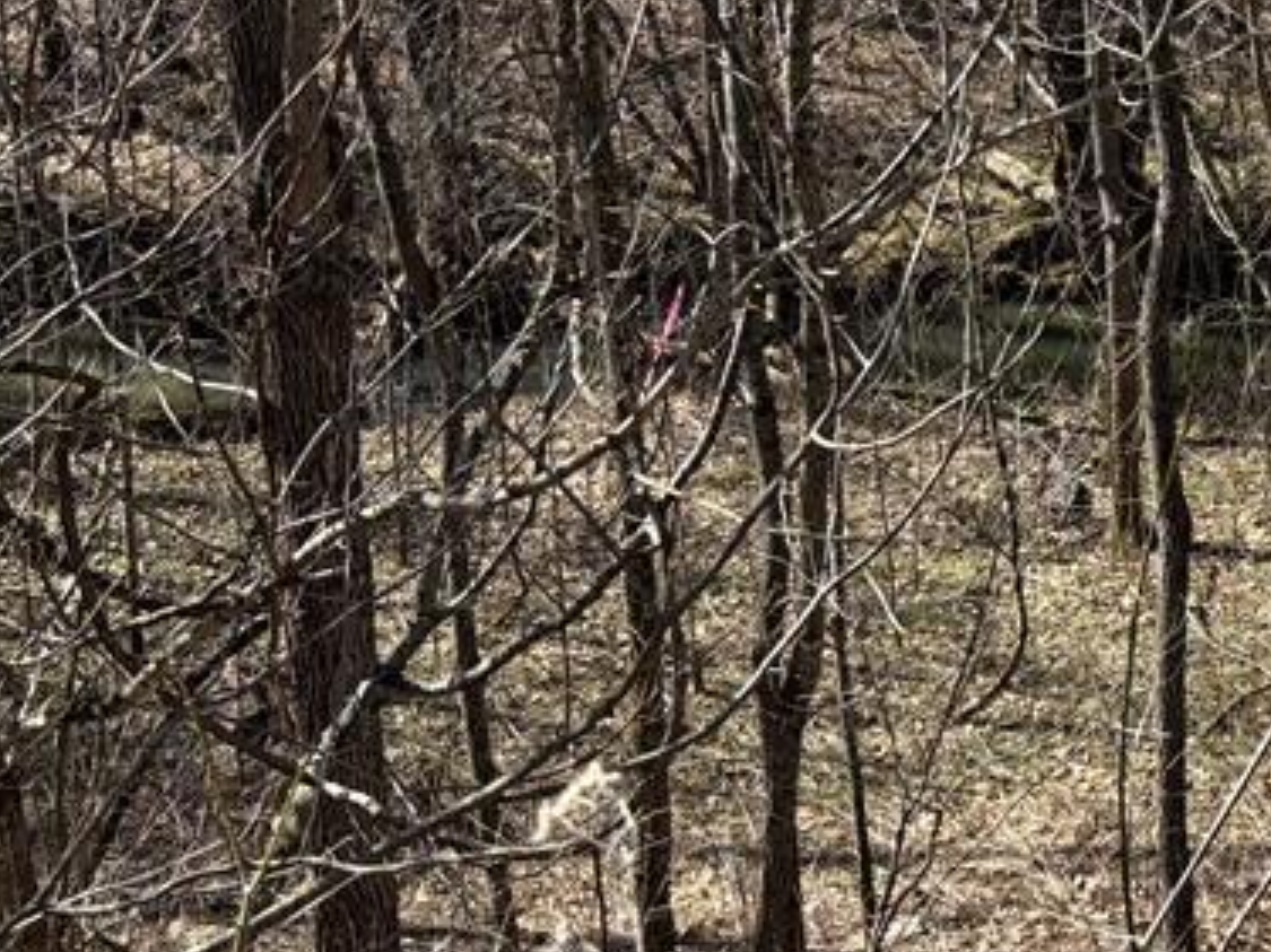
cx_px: 1505
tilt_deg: -15.3
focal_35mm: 71
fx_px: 2606
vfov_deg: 20.6
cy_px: 247
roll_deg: -1.6
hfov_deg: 24.9
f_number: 1.6
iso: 50
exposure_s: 1/1016
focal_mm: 5.96
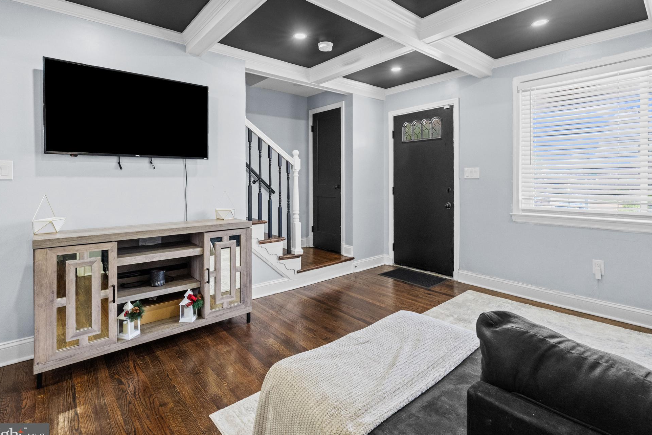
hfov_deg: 93.3
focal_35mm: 17
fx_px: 308
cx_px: 321
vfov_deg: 70.4
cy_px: 217
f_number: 8
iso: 1600
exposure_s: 1/20
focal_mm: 16
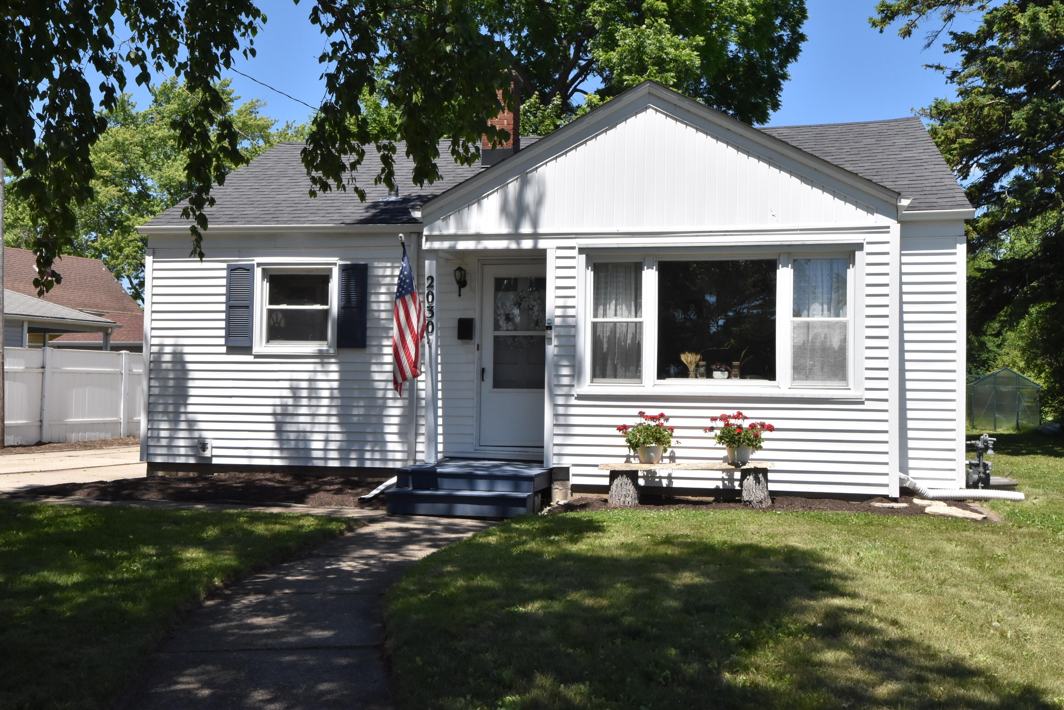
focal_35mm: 36
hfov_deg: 53.1
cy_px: 355
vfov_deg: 36.9
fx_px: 1064
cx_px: 532
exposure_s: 1/640
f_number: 13
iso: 800
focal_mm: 24
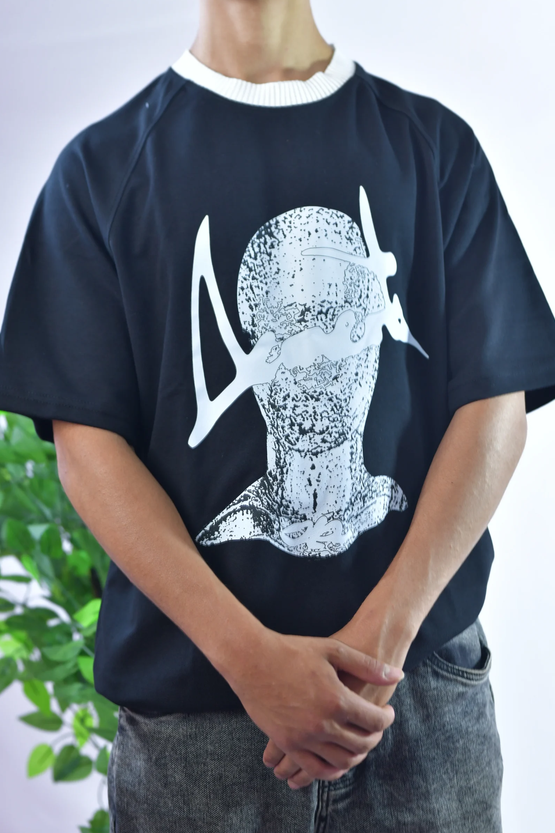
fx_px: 2104
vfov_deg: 22.4
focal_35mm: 91
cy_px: 414
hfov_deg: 15.0
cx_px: 278
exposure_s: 1/80
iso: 1000
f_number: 3.2
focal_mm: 85
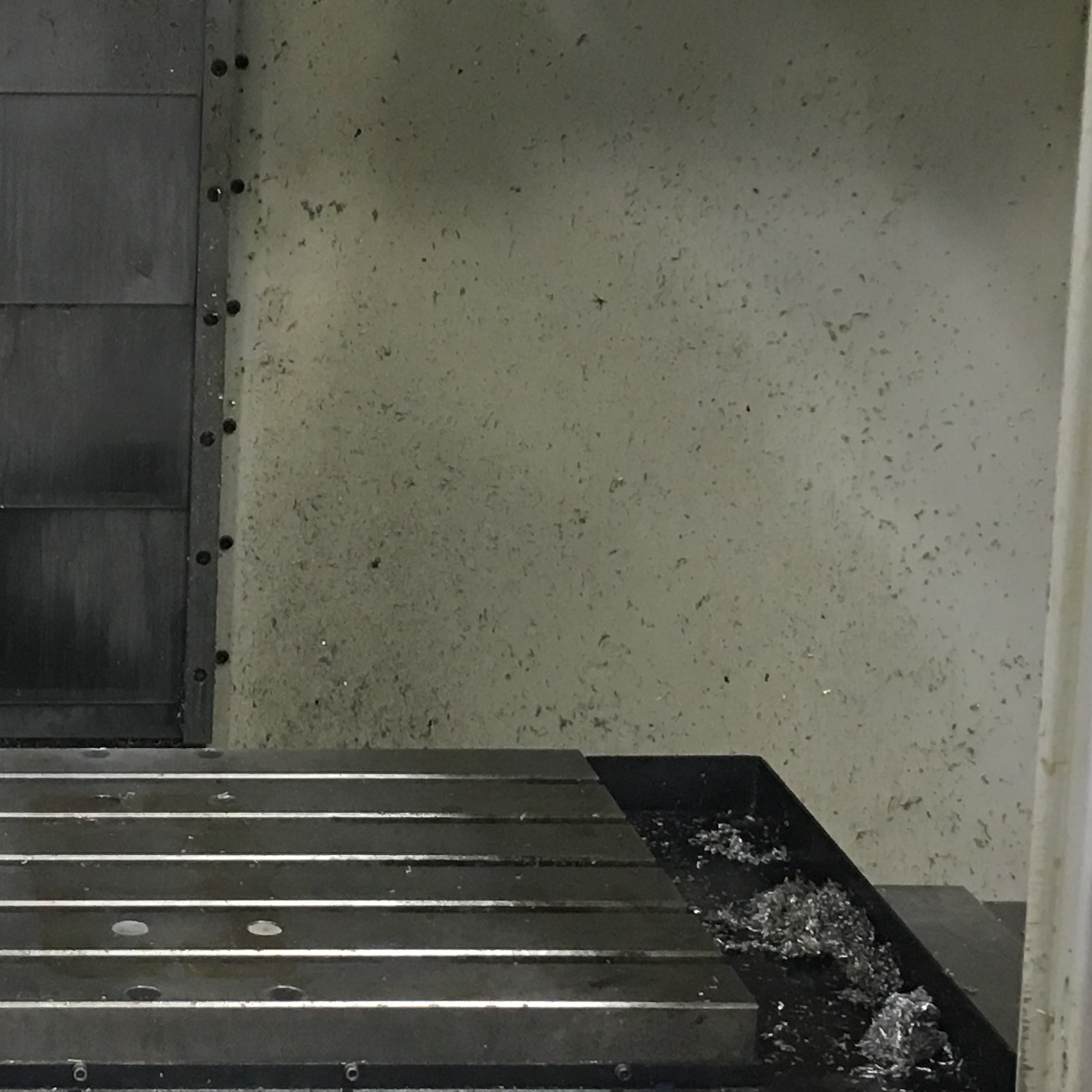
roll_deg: -1.6
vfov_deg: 20.4
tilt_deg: -14.4
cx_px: 22
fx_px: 3034
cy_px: 607
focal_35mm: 85
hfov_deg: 19.8
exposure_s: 1/15
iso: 64
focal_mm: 4.15
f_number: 2.2
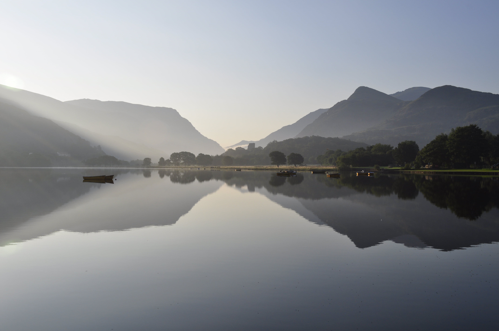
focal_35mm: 36
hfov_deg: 53.2
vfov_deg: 36.8
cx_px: 250
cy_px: 166
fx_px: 498
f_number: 11
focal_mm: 24
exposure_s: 1/400
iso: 200
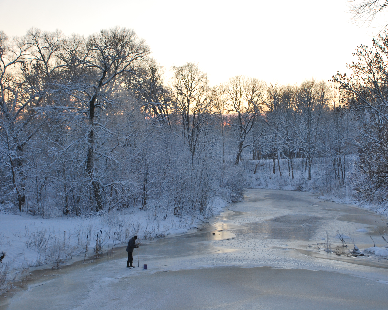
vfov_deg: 23.5
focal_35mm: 65
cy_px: 154
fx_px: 746
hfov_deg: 29.1
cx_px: 219
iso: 200
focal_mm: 38
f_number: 5
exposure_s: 1/100
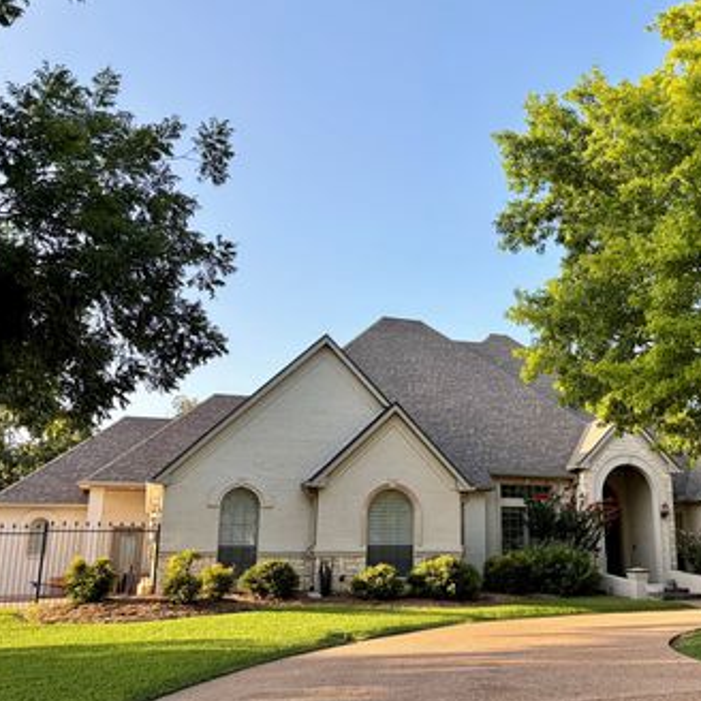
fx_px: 802
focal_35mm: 35
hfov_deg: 46.4
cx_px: 477
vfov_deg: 47.2
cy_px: 364
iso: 50
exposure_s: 1/840
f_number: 1.6
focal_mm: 5.96
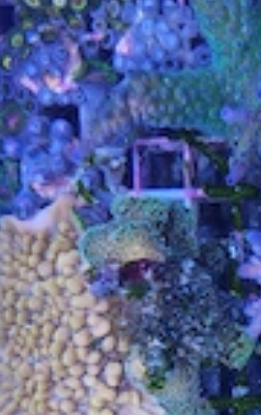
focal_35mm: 74
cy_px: 389
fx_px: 838
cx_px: 293
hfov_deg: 17.1
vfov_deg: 26.7
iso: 259
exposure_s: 1/120
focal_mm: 5.89
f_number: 1.4
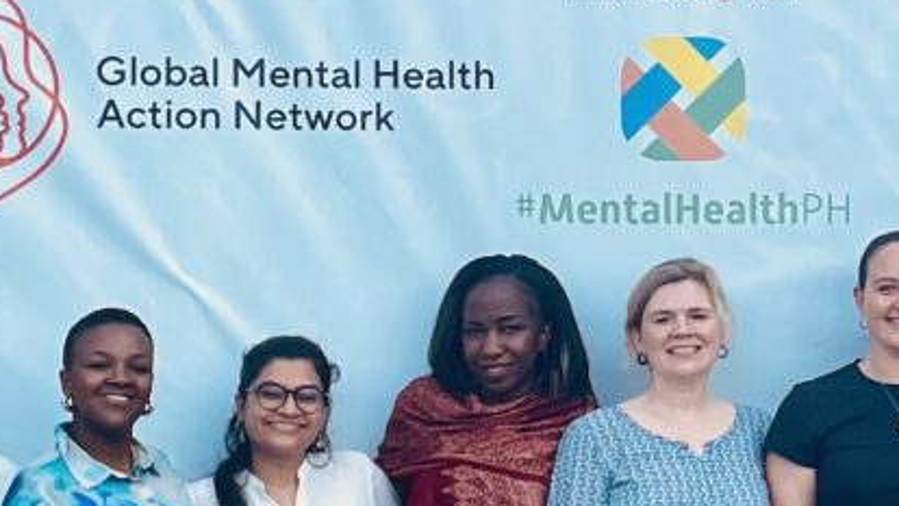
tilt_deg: +2.8
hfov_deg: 14.9
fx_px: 3338
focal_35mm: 140
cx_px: 1010
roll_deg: +0.3
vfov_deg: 8.7
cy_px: 217
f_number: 1.6
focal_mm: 4.2
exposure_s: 1/658
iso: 32
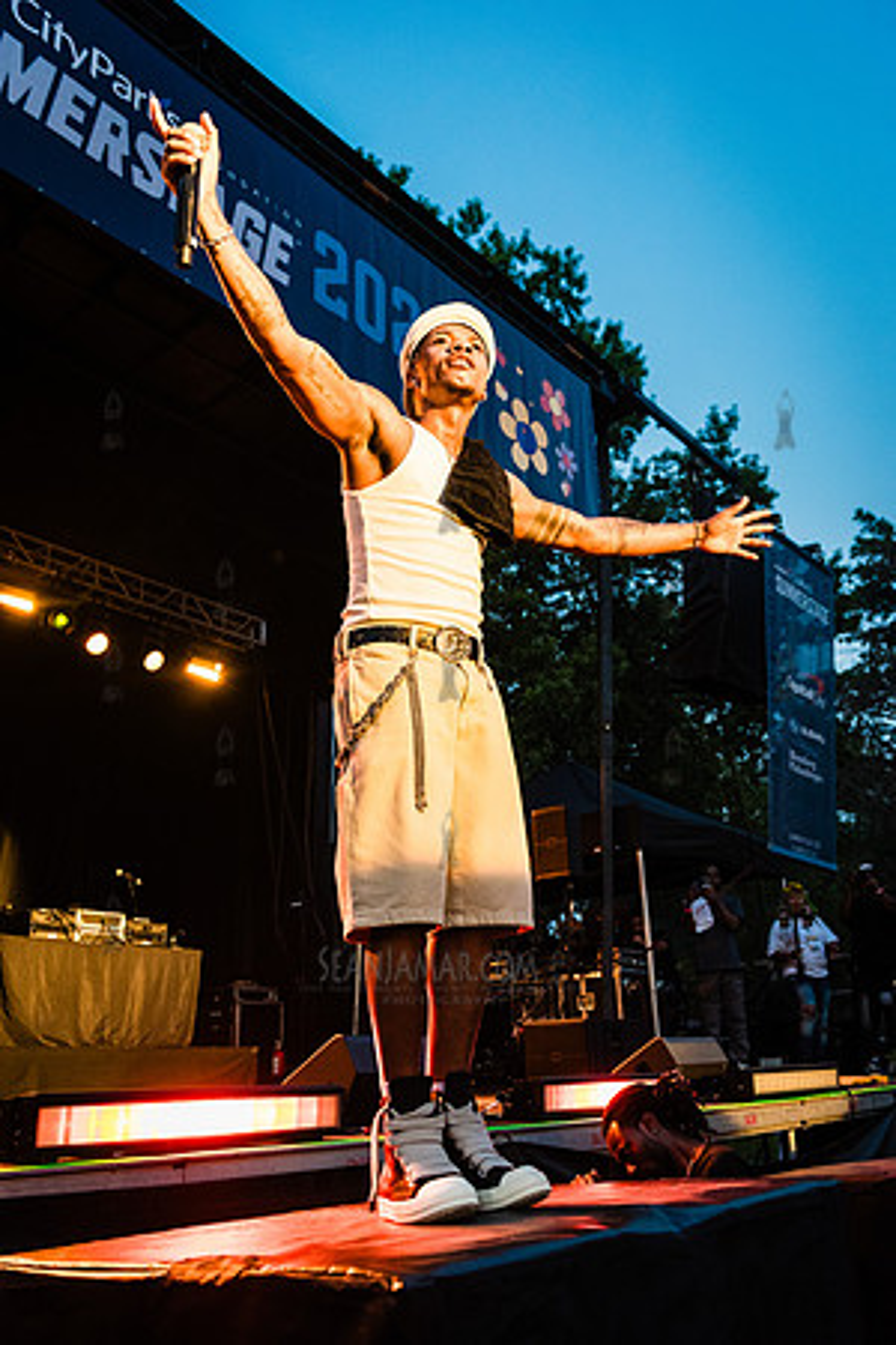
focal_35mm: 31
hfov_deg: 42.3
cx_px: 448
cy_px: 672
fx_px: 1157
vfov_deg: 60.3
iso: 4000
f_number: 3.5
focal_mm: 31
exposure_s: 1/400
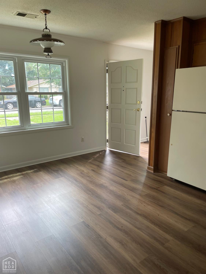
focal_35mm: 25
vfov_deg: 69.4
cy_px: 137
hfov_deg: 54.9
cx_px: 103
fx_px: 198
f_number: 1.6
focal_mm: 5.1
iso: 100
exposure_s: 1/121
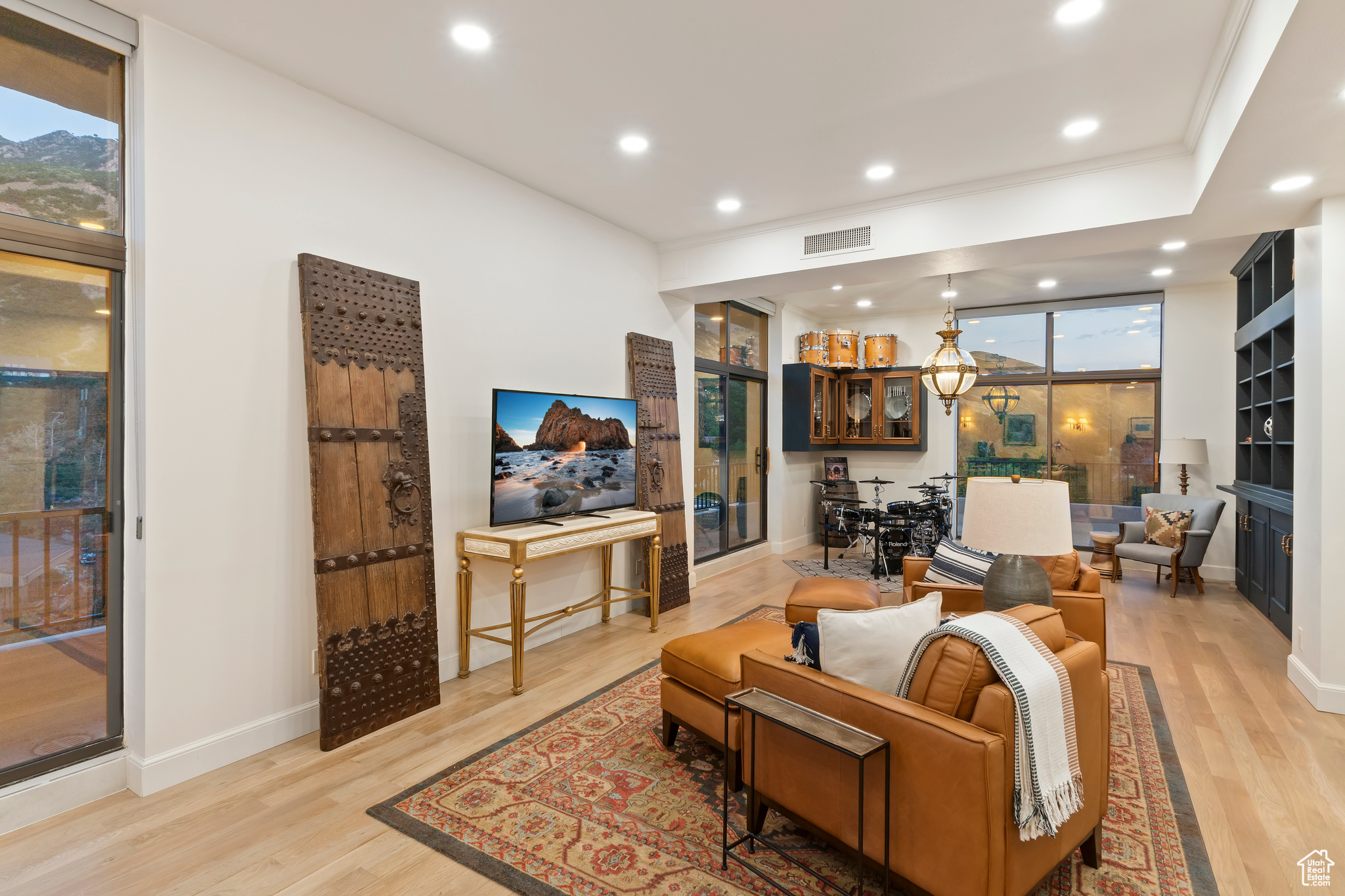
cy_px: 448
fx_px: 616
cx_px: 672
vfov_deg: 72.0
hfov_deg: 95.0
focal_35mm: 16
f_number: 9
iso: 160
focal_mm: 11
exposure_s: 1.3
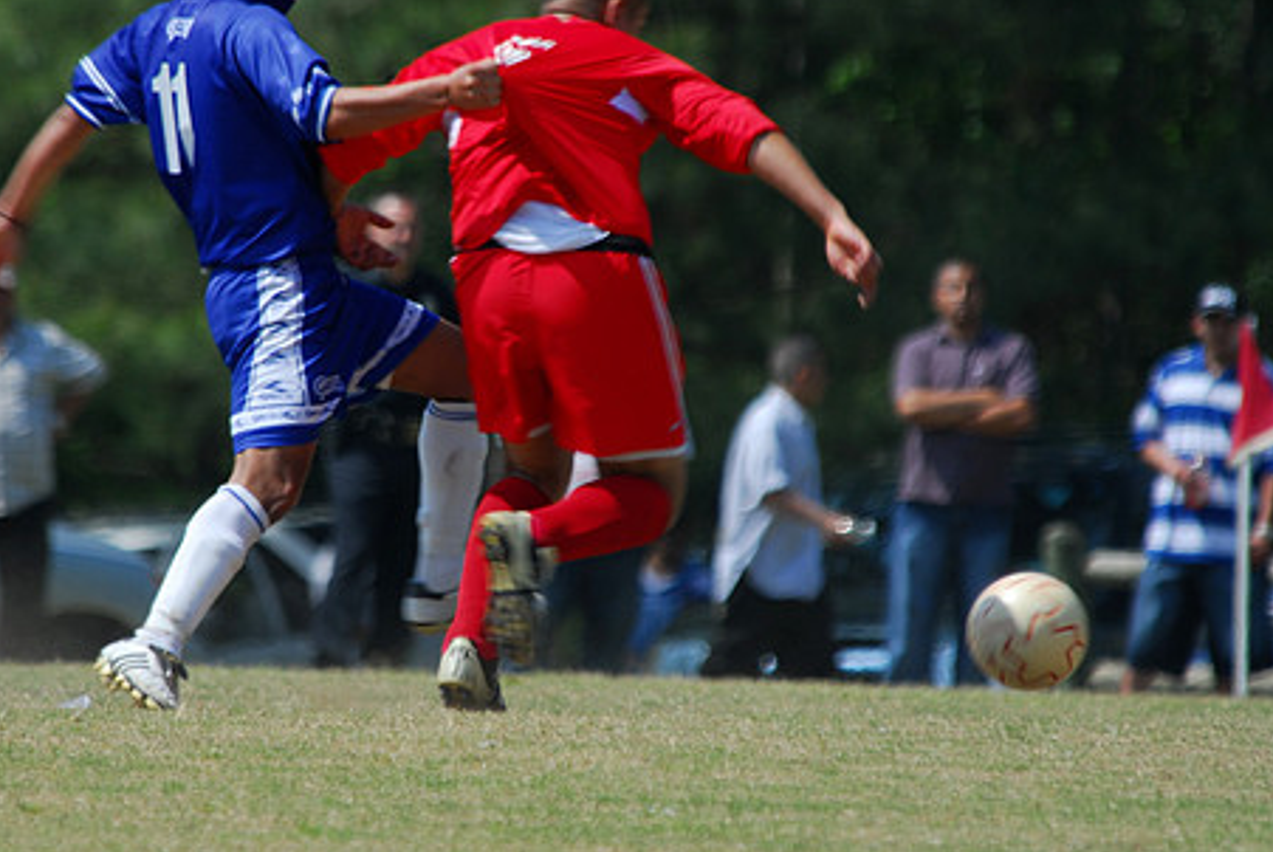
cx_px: 491
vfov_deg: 1.8
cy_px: 375
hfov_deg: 2.7
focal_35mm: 772
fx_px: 27334
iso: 100
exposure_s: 1/125
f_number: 6.3
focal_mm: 400
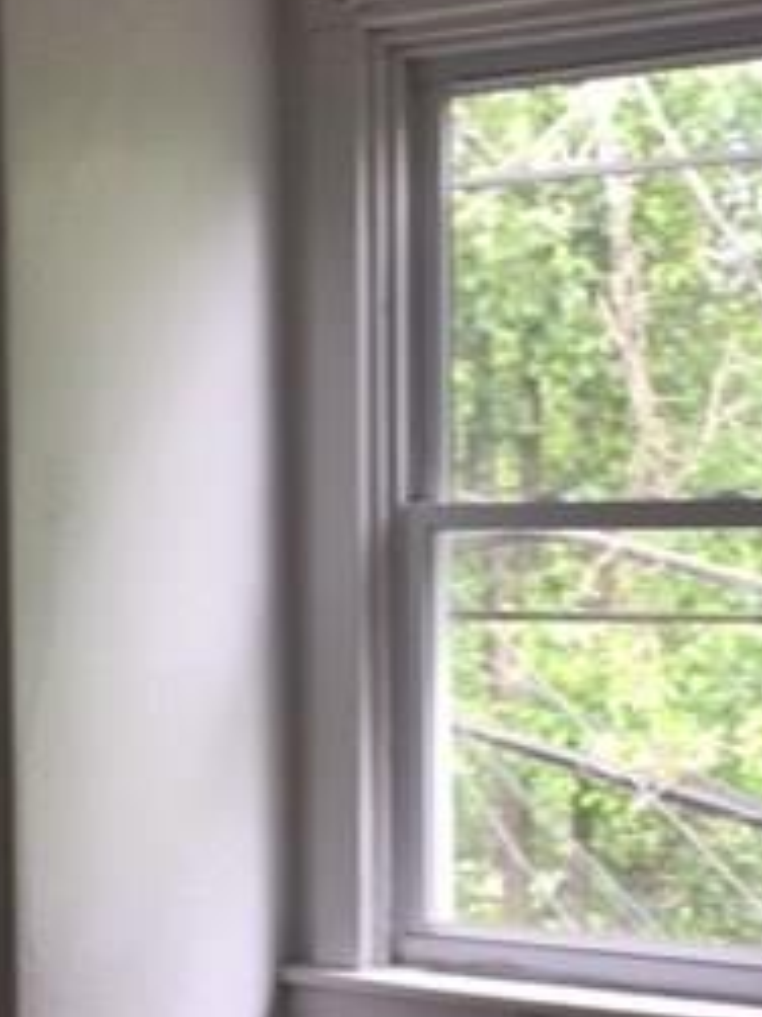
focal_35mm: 74
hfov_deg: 19.9
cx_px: 438
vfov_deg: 26.0
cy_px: 778
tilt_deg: -5.9
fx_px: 2174
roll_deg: +1.0
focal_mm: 4.15
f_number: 2.2
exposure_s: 1/60
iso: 40
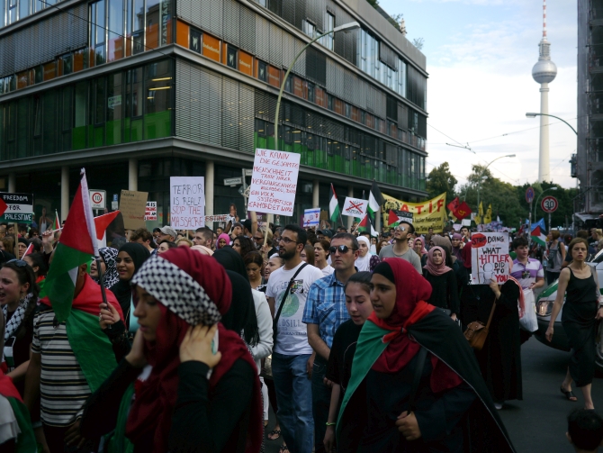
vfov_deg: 36.0
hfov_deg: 46.8
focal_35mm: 40
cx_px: 302
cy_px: 226
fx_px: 697
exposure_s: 1/1000
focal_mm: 20
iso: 160
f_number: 2
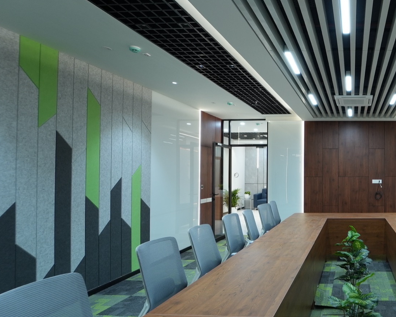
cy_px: 167
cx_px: 344
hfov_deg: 62.8
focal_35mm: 23
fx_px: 270
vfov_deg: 60.9
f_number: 4
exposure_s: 1/100
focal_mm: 14
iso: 1000
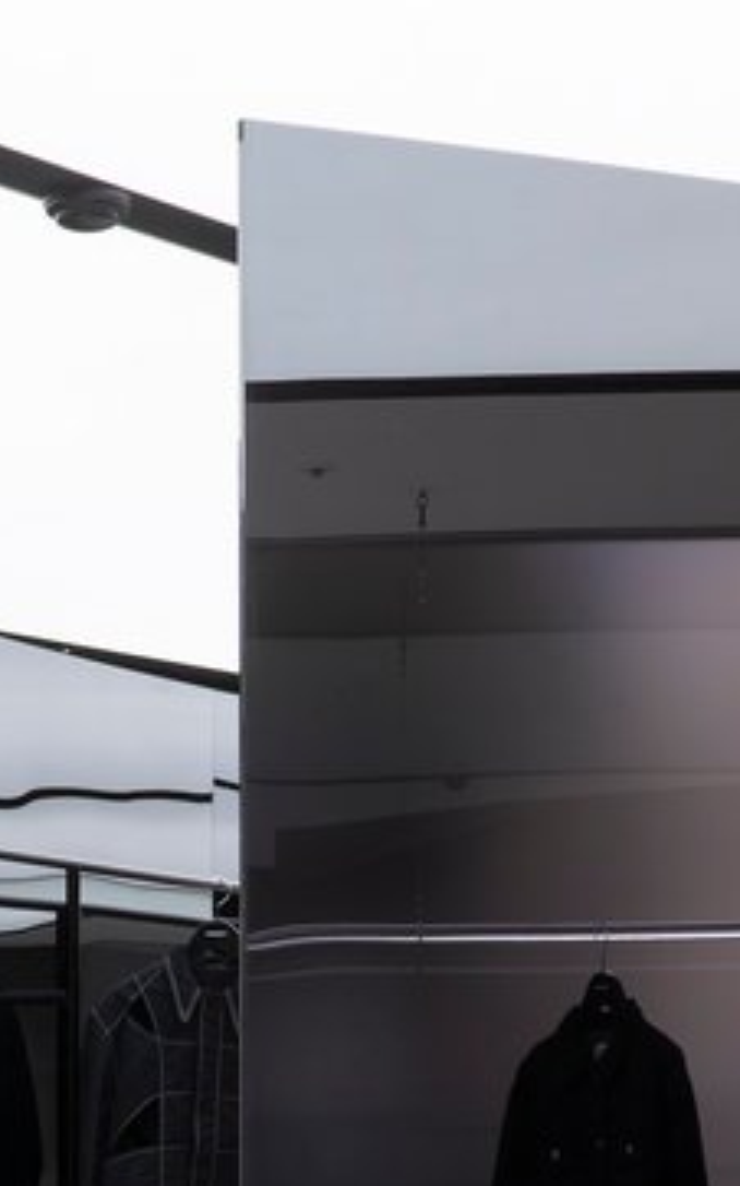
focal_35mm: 98
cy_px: 1153
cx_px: -144
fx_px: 3165
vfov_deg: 20.6
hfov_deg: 13.0
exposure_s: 1/4
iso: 200
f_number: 14
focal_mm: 29
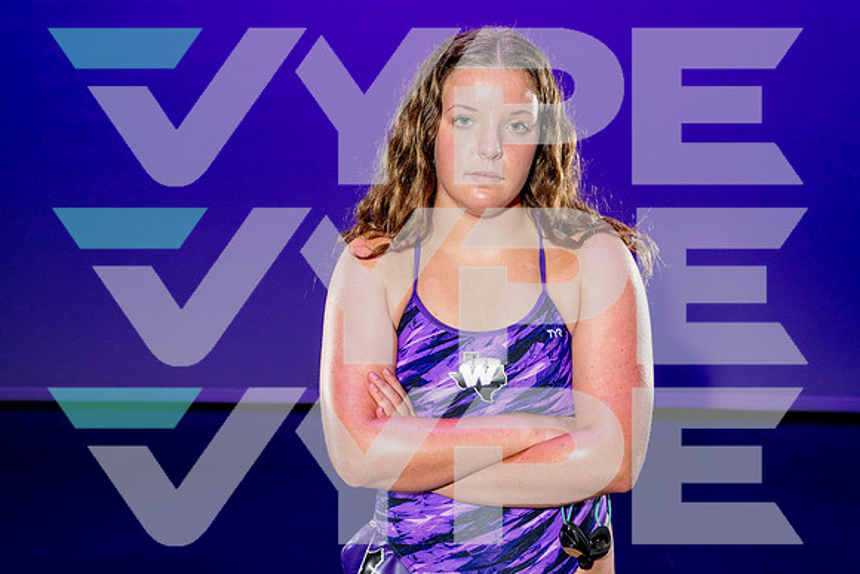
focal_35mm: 48
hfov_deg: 41.1
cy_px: 287
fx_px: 1147
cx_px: 430
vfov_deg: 28.1
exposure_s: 1/250
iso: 2500
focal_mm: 48
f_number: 7.1
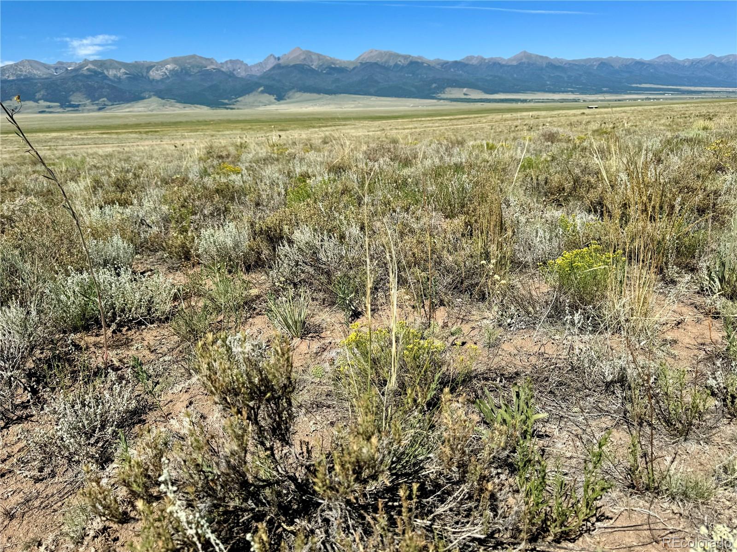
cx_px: 368
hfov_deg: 71.6
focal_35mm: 24
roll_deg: +3.0
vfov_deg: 56.8
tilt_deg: -18.2
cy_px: 276
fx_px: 511
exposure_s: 1/5348
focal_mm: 6.76
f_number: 1.78
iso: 80
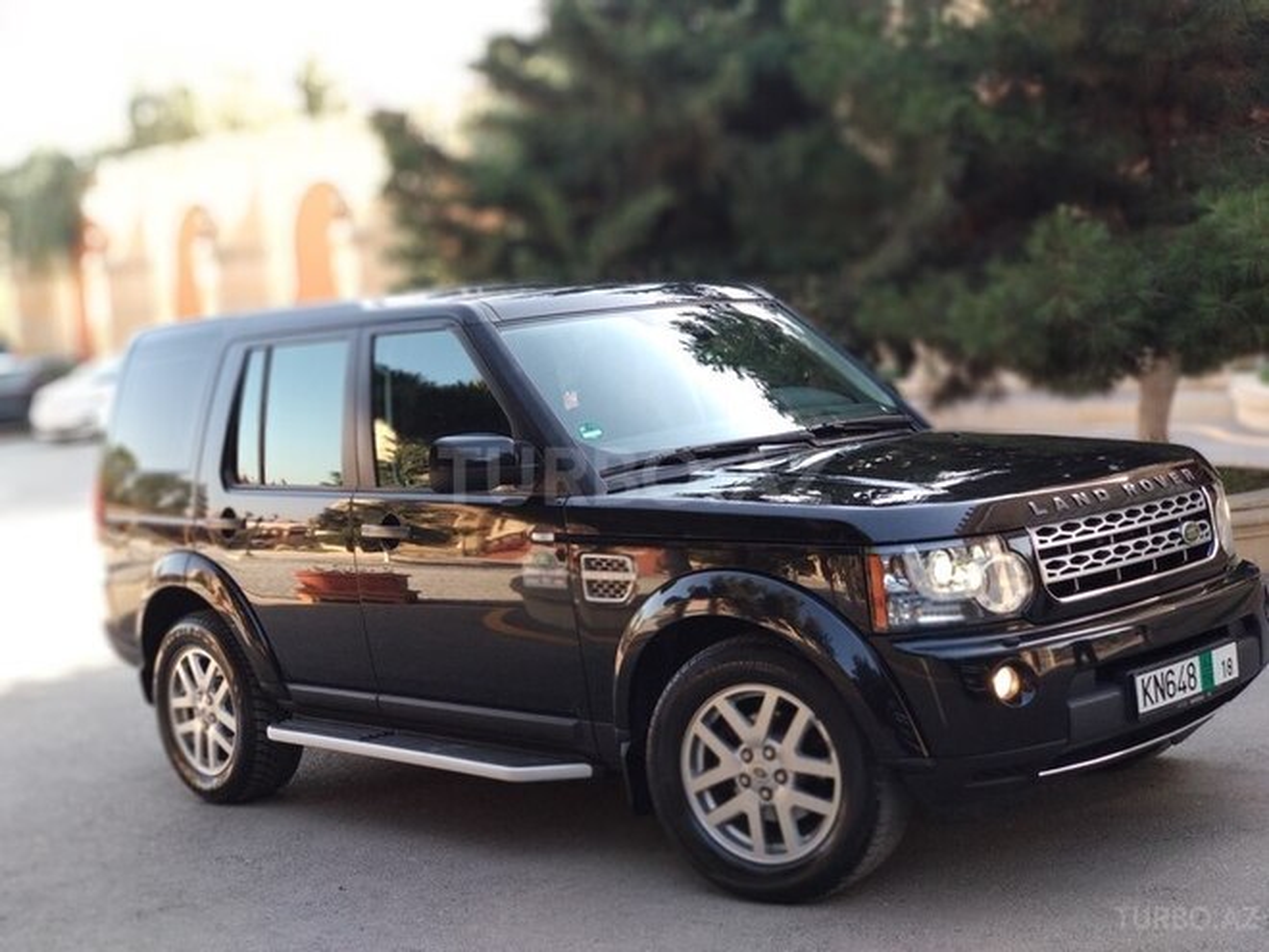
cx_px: 634
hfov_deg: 36.8
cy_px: 476
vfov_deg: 28.0
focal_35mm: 52
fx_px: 1906
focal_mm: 5.99
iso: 160
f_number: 2.6
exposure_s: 1/100
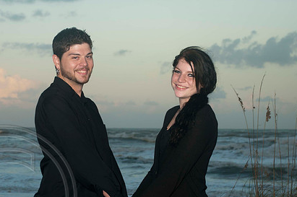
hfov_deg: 18.6
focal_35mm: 110
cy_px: 127
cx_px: 134
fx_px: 906
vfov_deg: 12.4
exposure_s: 1/80
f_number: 5.6
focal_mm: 52
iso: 100
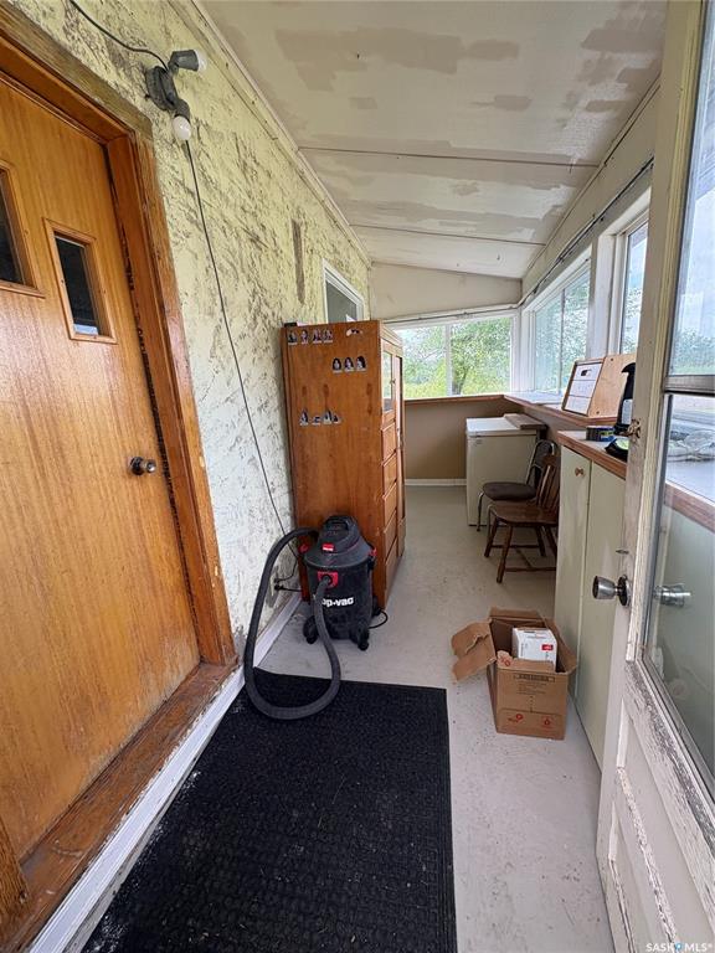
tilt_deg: -11.4
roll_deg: +4.1
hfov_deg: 85.7
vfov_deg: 102.1
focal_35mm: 14
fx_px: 386
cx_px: 358
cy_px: 476
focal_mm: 2.22
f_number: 2.2
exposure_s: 1/173
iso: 64
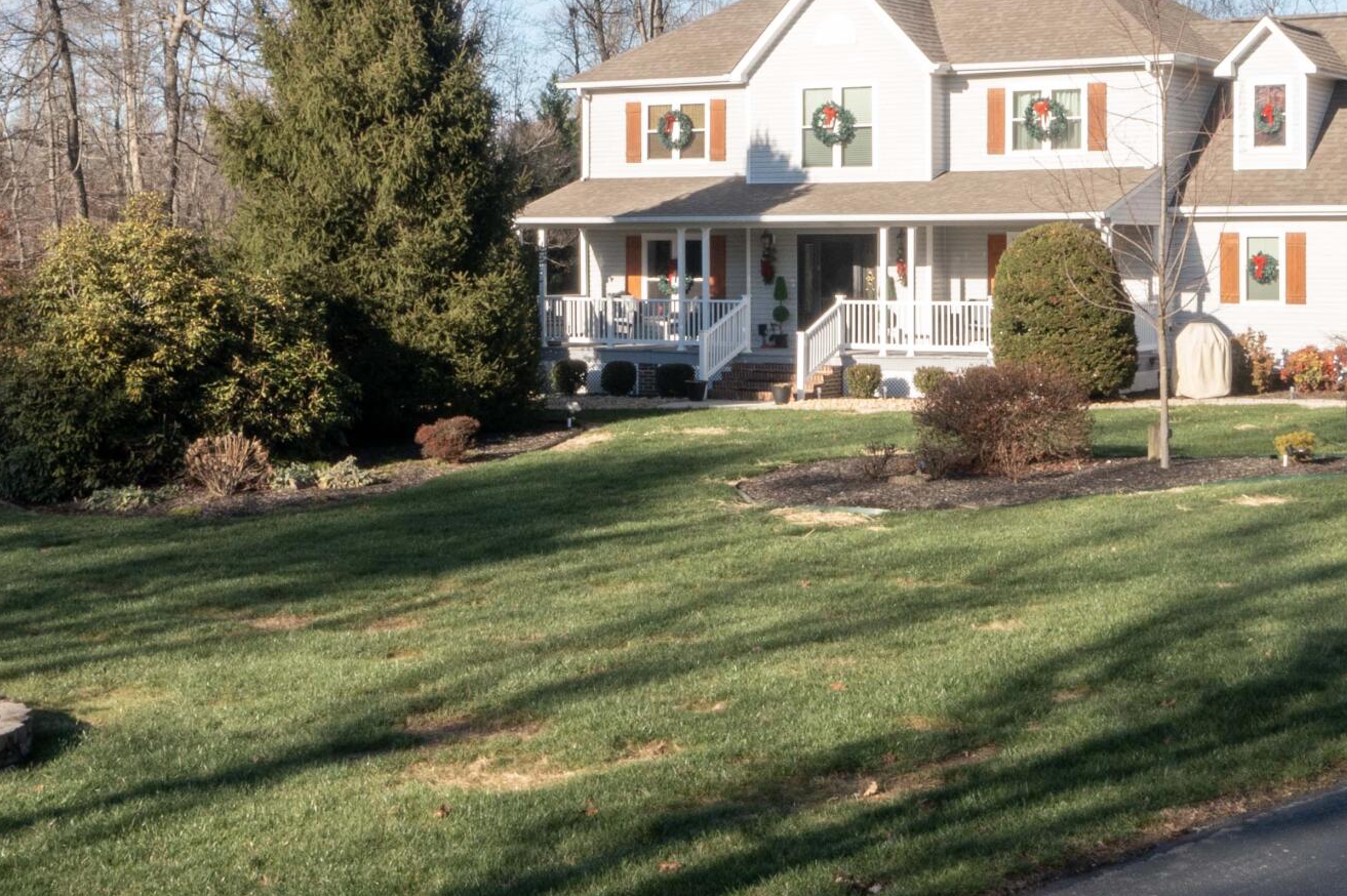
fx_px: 2393
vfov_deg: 21.1
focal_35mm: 64
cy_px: 249
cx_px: 663
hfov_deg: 31.4
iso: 100
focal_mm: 10.26
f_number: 11
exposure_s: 1/40
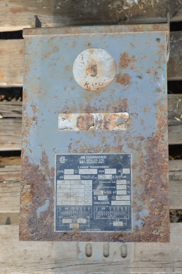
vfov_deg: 28.1
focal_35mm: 72
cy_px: 137
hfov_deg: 18.9
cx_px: 91
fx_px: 547
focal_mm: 48
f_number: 5.6
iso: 250
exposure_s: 1/125
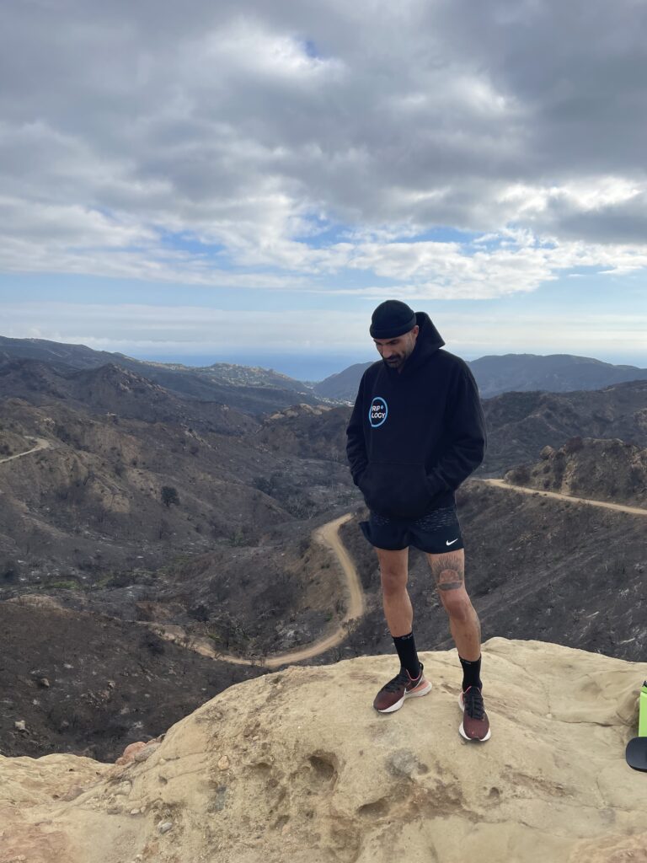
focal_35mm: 26
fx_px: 648
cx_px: 324
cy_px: 432
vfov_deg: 67.3
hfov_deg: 53.1
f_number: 1.6
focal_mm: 4.2
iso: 32
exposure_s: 1/3401
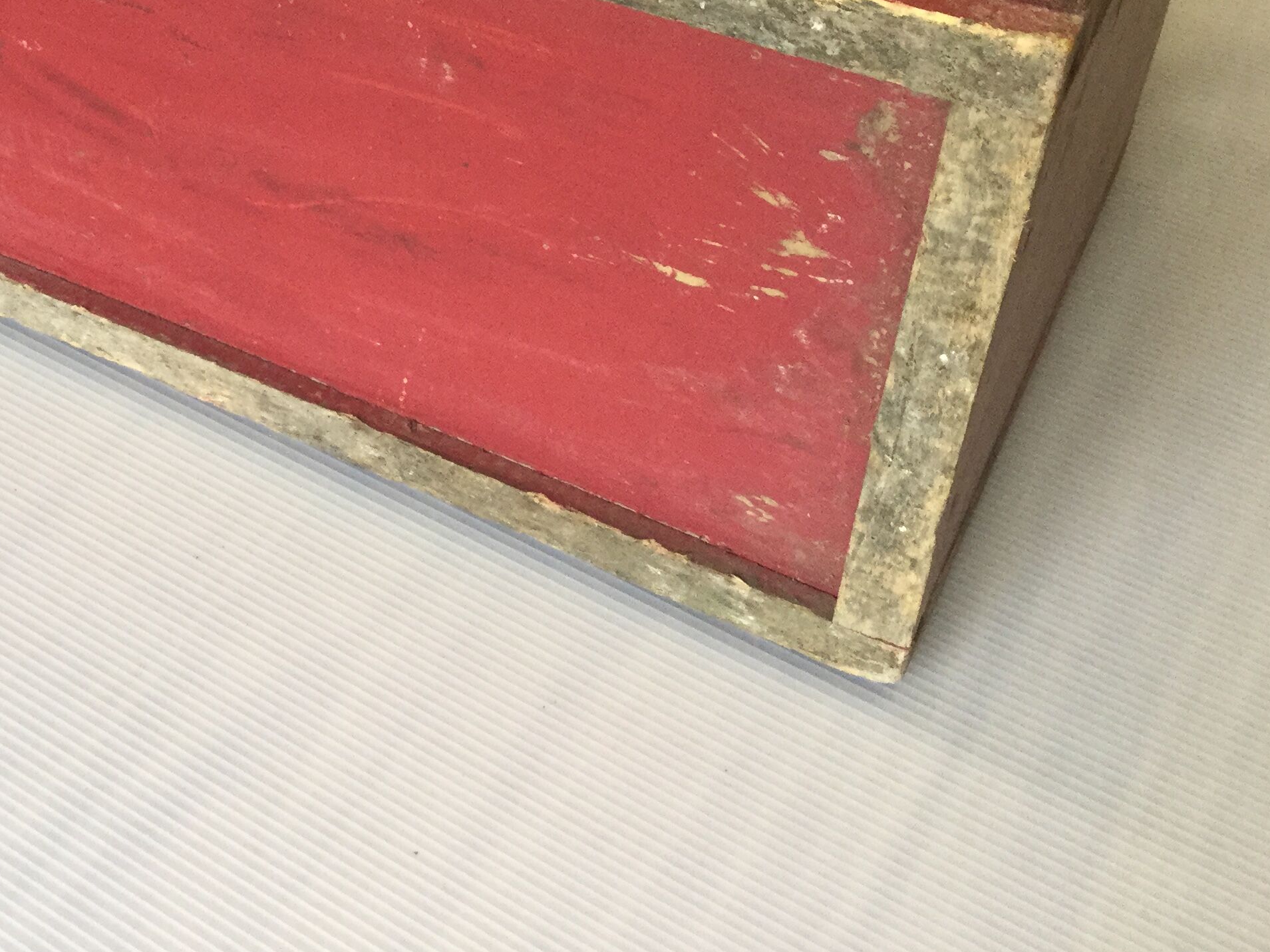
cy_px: 142
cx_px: 362
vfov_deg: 26.8
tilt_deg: -41.9
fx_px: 1945
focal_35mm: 53
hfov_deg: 35.6
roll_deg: +0.0
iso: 125
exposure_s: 1/33
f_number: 2.4
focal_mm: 3.3
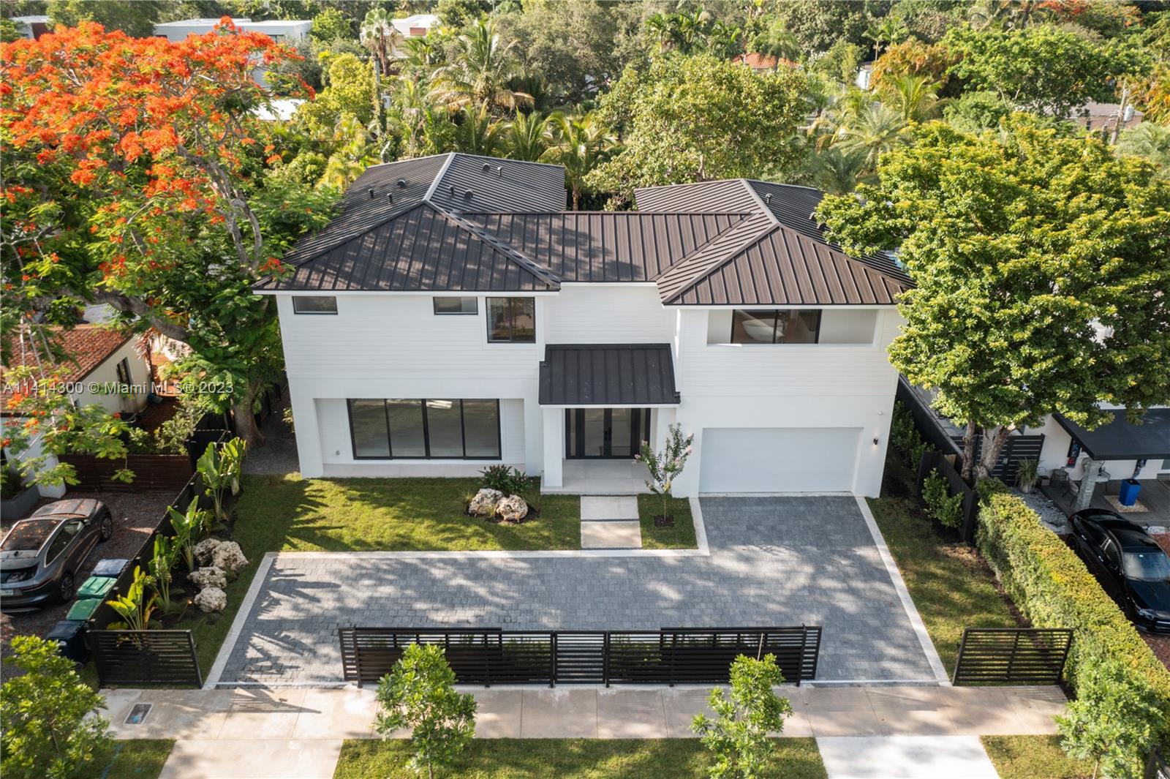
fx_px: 909
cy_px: 390
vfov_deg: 46.4
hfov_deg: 65.5
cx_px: 585
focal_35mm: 28
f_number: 3.2
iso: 100
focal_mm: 10.26
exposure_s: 1/50
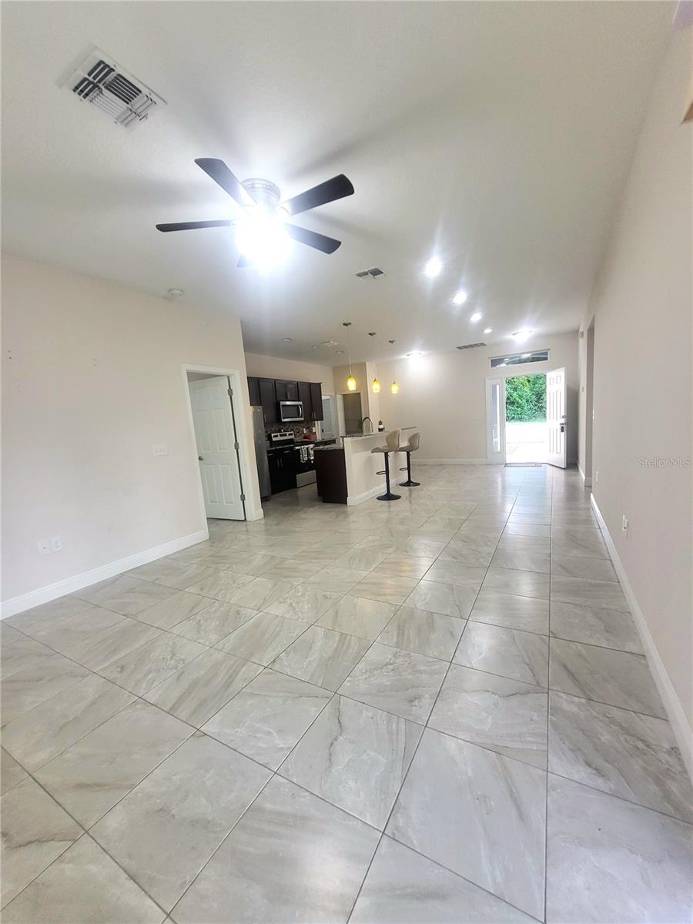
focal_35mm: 13
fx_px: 347
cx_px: 346
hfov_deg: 89.9
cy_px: 462
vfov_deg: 106.2
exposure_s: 1/60.2
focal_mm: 1.74
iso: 160
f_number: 2.2
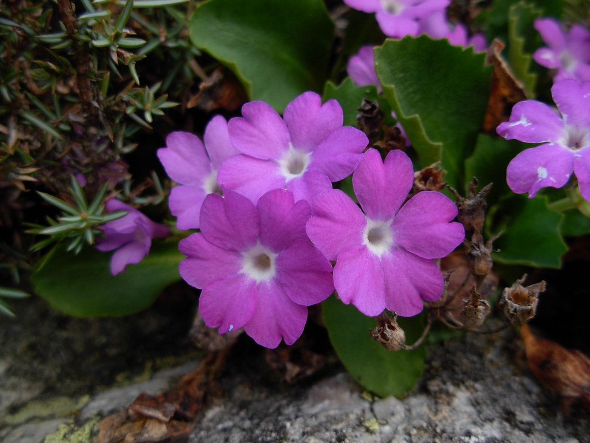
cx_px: 295
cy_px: 222
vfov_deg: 37.7
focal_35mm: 38
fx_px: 648
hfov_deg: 49.0
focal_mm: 6.3
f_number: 2.9
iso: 79
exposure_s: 1/215
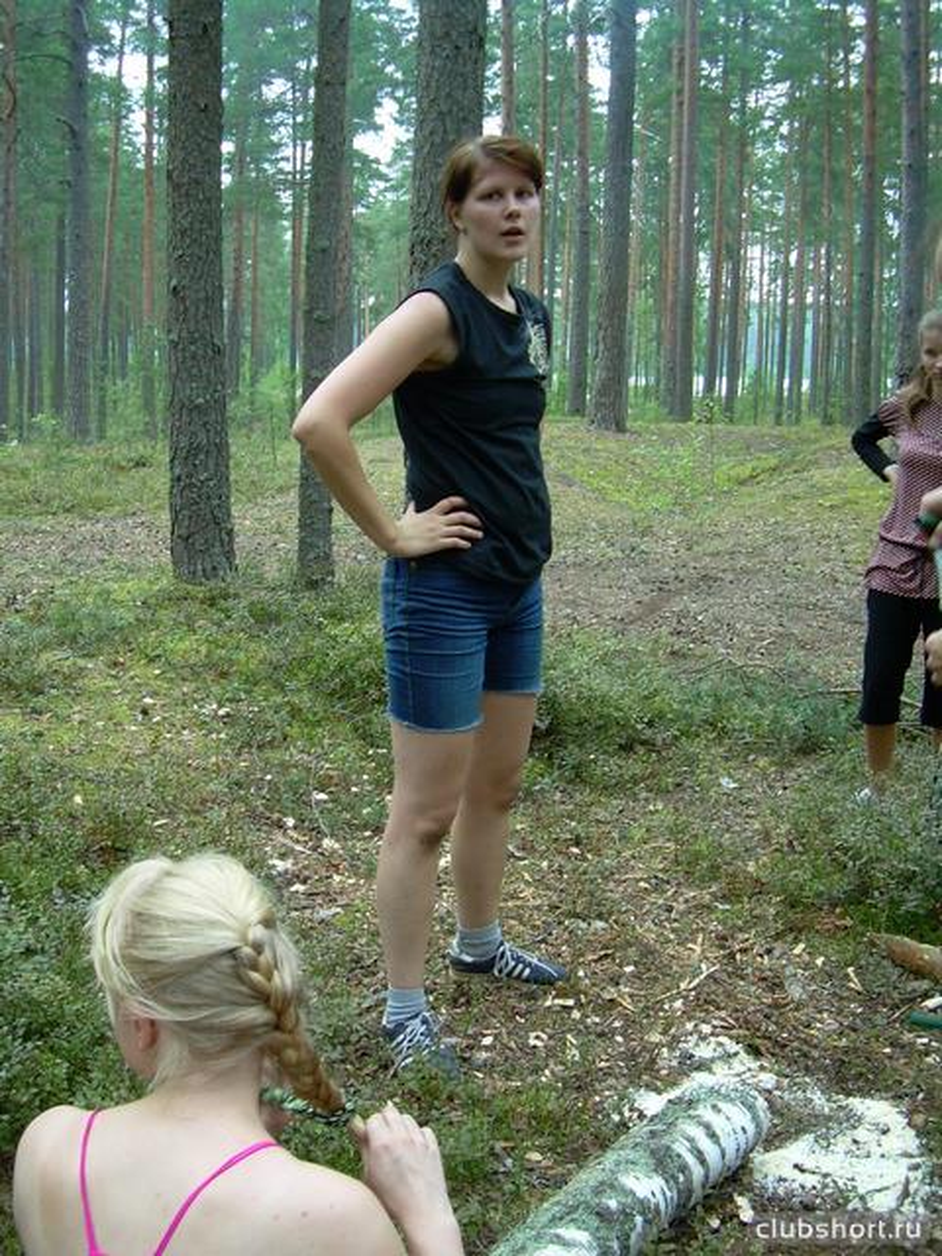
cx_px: 471
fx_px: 1379
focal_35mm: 38
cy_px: 628
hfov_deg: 37.7
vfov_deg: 49.0
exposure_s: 1/42.4
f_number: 2.8
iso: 50
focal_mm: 6.3
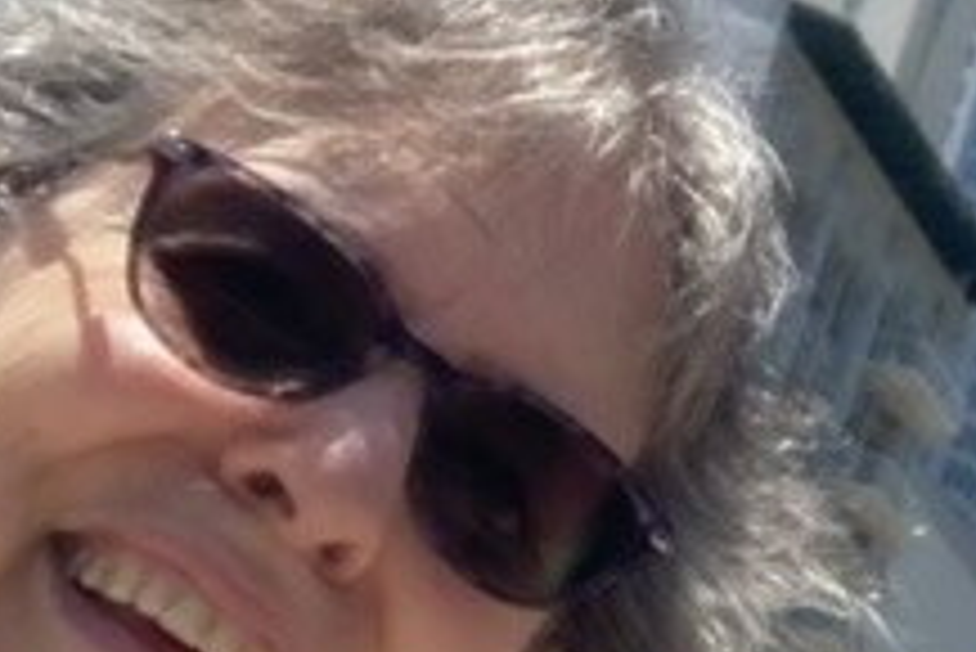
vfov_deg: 8.8
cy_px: 283
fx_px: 4259
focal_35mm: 157
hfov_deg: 12.2
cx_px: 1619
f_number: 2.2
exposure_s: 1/412
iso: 20
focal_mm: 2.87
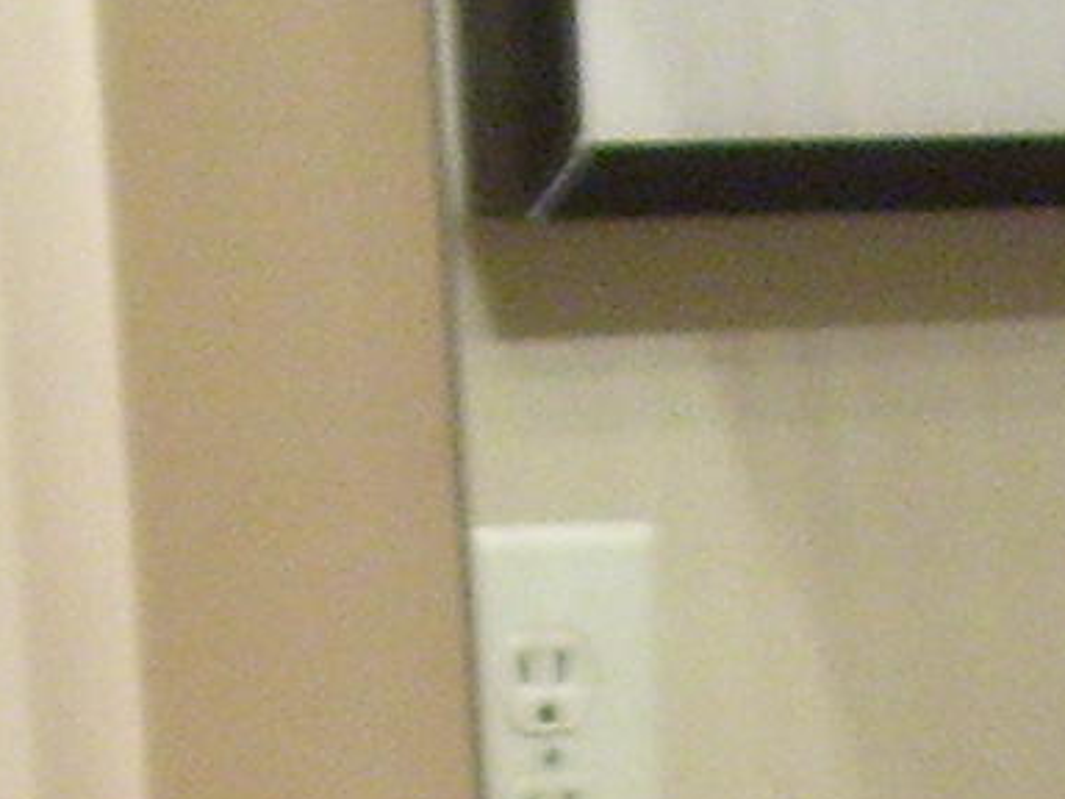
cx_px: 702
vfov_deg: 5.7
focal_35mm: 248
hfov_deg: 8.0
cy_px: 2208
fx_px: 7630
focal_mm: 6
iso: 160
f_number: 2.7
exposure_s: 1/10
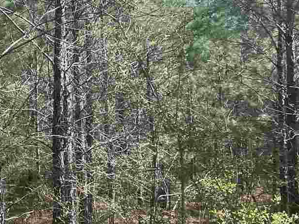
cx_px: -197
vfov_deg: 16.9
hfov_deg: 18.7
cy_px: 147
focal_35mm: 87
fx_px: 751
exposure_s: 1/924
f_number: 1.5
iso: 50
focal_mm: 5.7
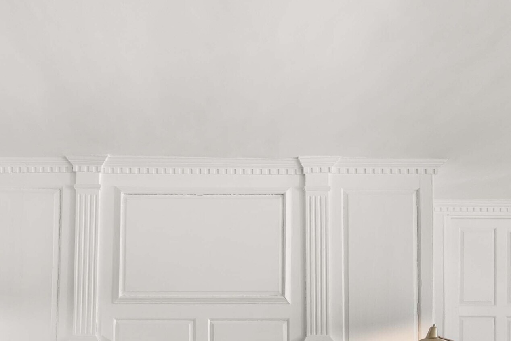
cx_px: 174
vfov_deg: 31.9
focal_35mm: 36
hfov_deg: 52.3
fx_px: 510
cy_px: 391
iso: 640
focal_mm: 14.8
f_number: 8
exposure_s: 1/6
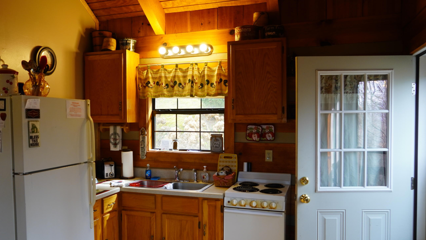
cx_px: 179
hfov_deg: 59.2
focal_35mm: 33
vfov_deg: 35.6
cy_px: 130
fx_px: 373
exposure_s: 1/60
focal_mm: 18
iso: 320
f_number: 4
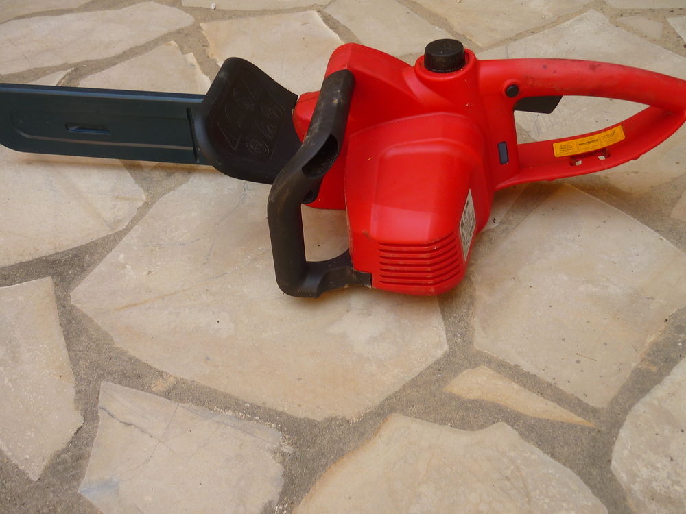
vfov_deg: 42.9
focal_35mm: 33
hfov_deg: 55.4
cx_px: 343
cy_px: 257
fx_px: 654
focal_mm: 5.5
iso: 80
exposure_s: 1/125
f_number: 2.8
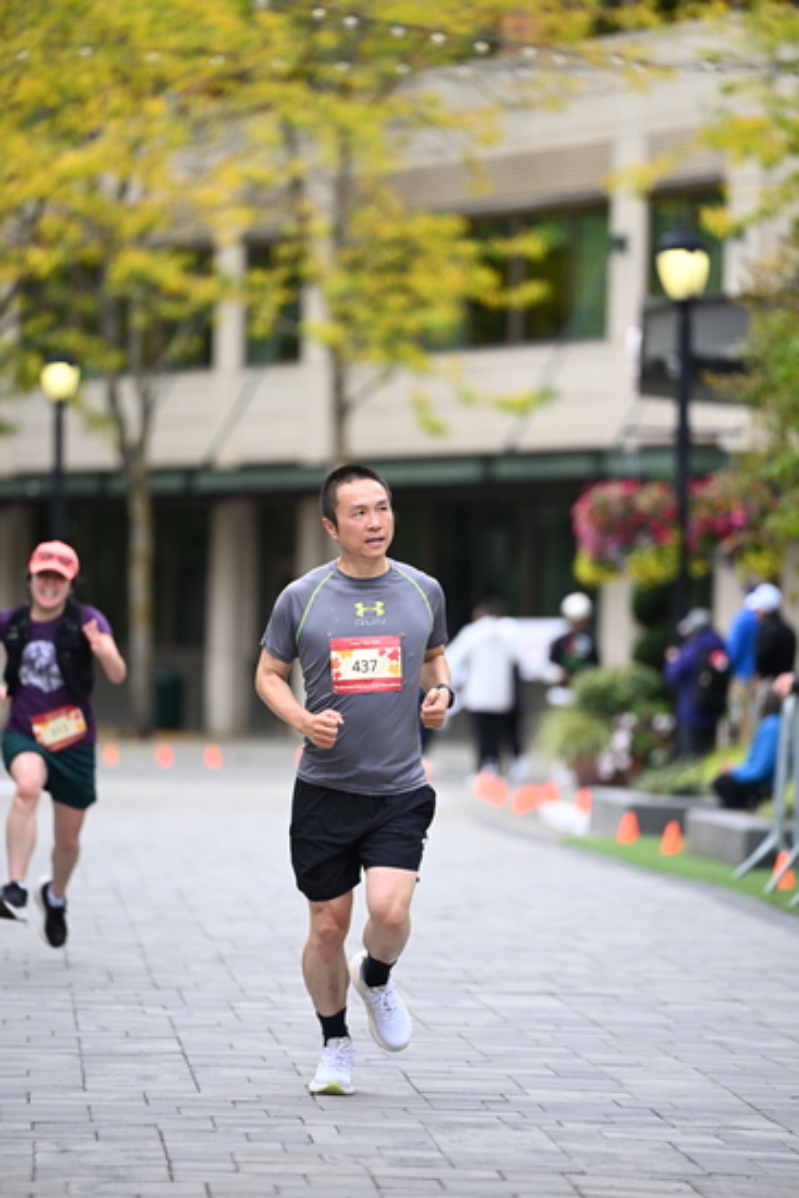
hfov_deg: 6.9
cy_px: 599
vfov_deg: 10.3
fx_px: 6654
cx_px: 400
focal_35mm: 200
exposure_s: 1/2000
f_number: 2.8
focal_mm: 200
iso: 640
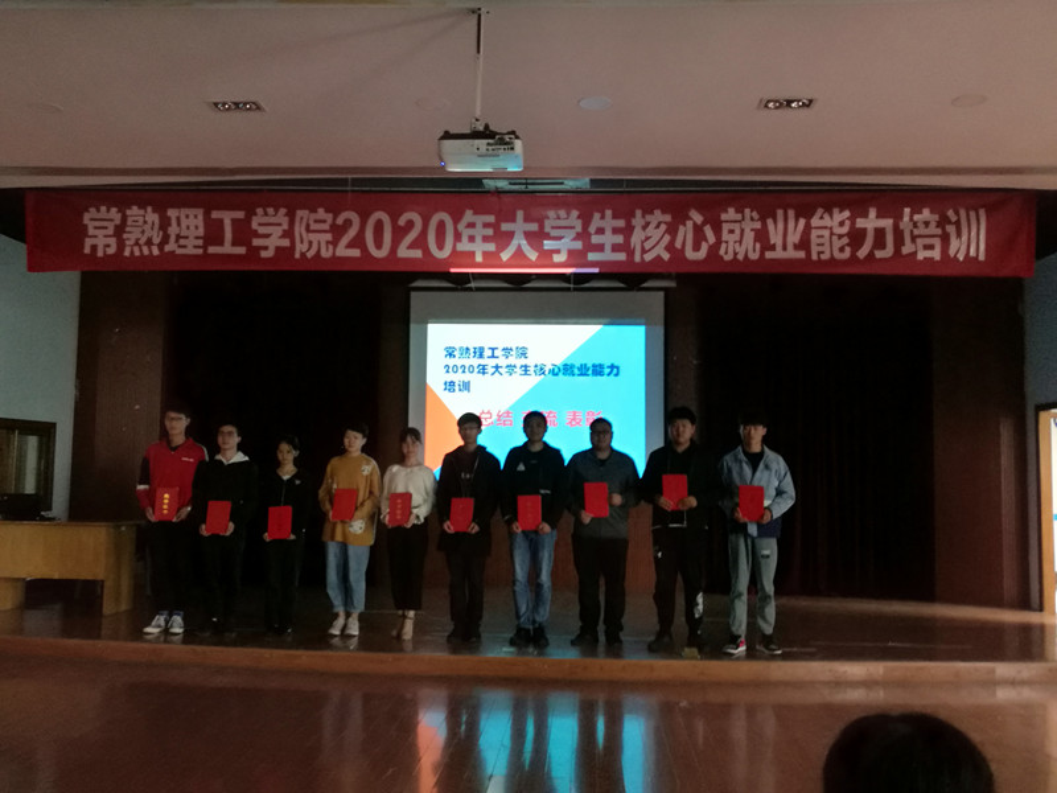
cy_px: 396
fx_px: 947
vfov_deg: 45.4
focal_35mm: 31
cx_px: 528
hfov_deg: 58.4
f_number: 2.2
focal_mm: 4.5
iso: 400
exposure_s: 1/25
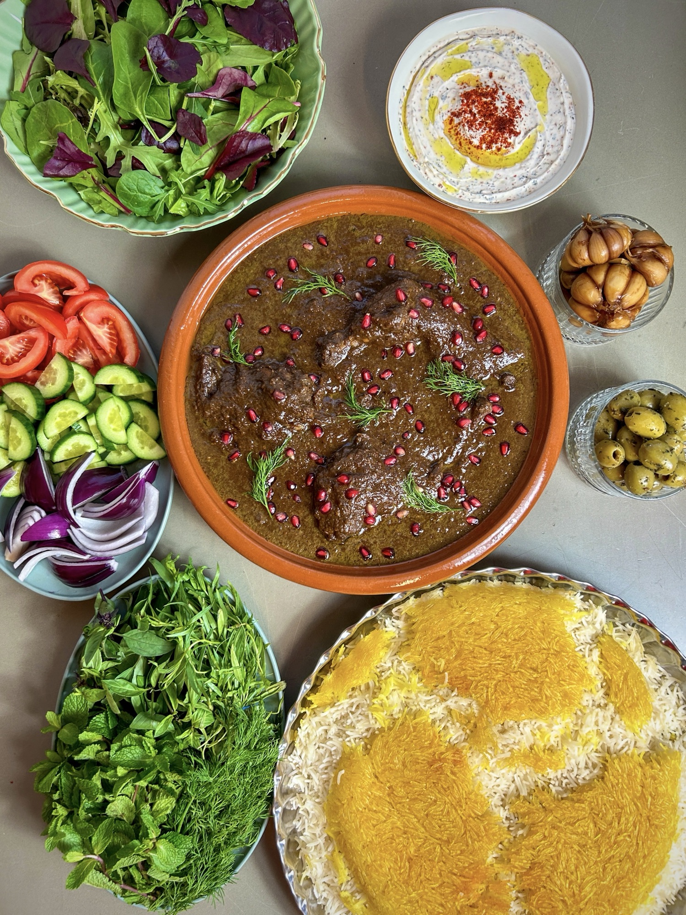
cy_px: 458
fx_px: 687
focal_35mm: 26
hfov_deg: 53.1
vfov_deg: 67.3
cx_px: 343
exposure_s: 1/100
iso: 80
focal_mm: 5.7
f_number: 1.5
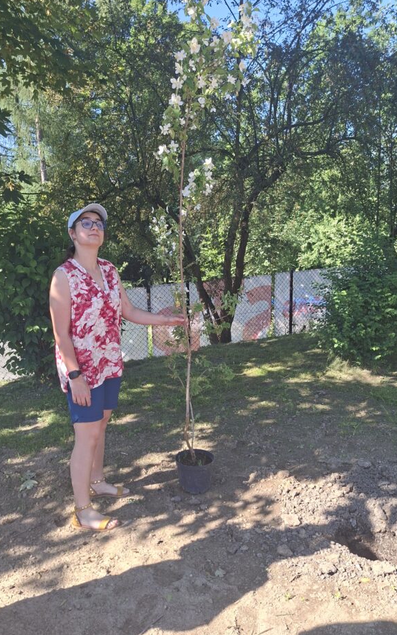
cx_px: 183
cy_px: 334
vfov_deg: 68.4
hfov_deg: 46.0
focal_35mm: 27
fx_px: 467
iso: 50
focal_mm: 5.54
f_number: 1.8
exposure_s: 1/486
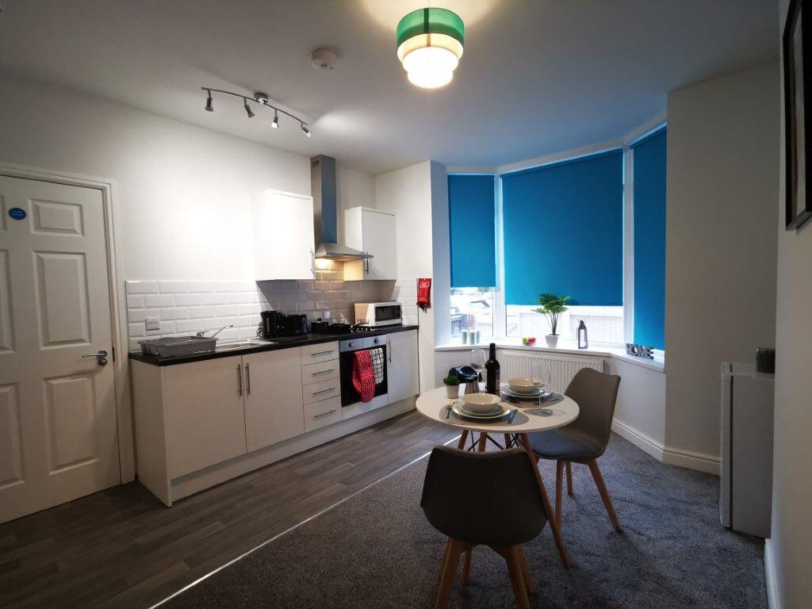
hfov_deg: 91.0
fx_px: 399
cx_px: 406
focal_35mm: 17
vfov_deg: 74.7
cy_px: 304
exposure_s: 1/33.3
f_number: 2.2
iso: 250
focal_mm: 2.26
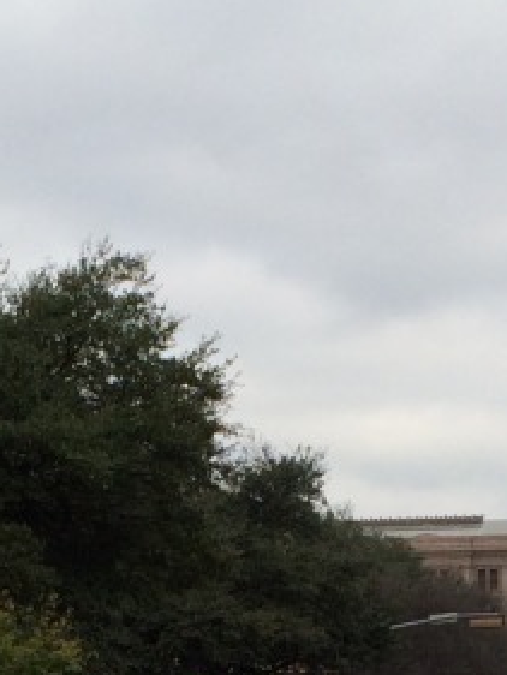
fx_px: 2751
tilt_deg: -0.9
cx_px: 187
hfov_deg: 10.5
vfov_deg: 13.5
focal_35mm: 141
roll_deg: +1.7
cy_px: 844
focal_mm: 4.15
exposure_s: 1/1414
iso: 32
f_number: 2.2
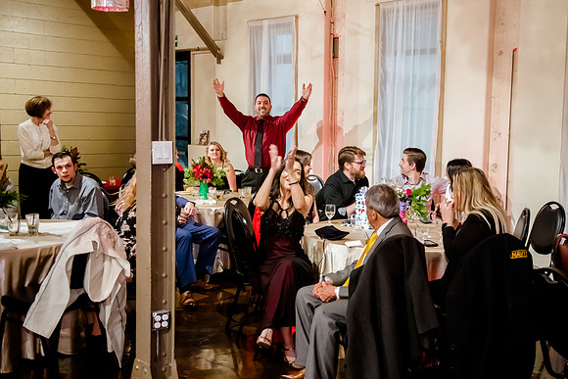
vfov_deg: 29.1
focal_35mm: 46
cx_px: 332
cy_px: 191
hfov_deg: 42.4
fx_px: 730
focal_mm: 38
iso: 5000
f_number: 2.8
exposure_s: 1/80
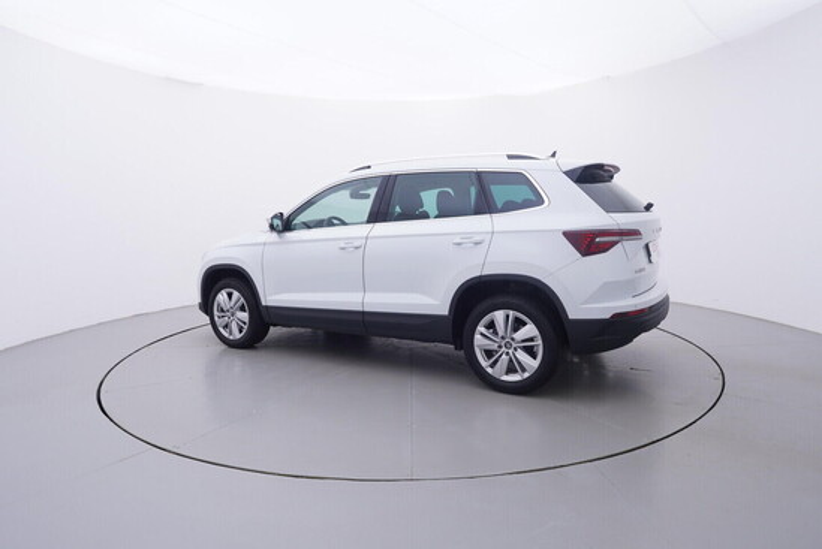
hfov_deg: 77.3
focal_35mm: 22
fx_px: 514
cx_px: 411
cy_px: 274
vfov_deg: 56.2
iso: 200
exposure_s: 1/80
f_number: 5
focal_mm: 15
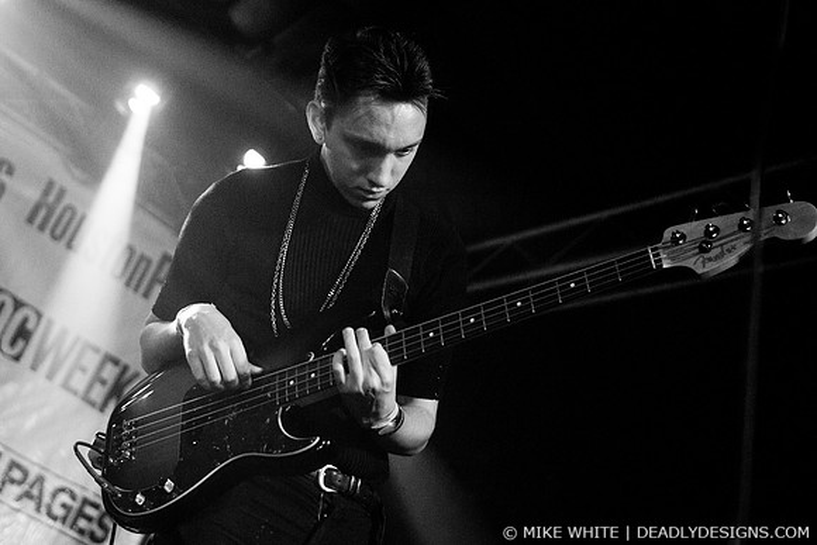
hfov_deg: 43.6
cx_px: 408
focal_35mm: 45
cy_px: 272
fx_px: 1021
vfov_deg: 29.9
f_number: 2.2
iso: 1000
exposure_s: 1/100
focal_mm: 30
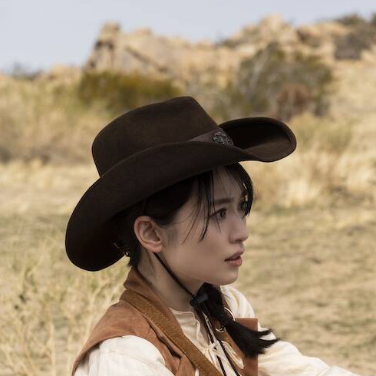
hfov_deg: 13.3
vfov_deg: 13.4
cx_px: 354
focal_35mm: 130
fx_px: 1598
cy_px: 251
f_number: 6.3
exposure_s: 1/640
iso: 100
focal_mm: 75
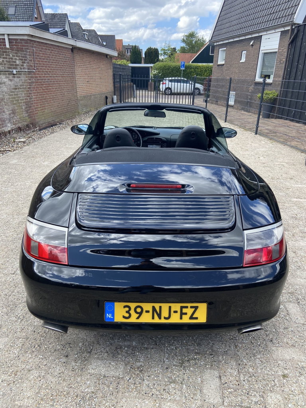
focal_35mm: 26
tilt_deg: -23.5
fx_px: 306
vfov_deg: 67.3
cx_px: 153
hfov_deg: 53.1
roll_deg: -1.5
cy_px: 204
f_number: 1.8
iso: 32
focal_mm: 4.25
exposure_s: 1/616
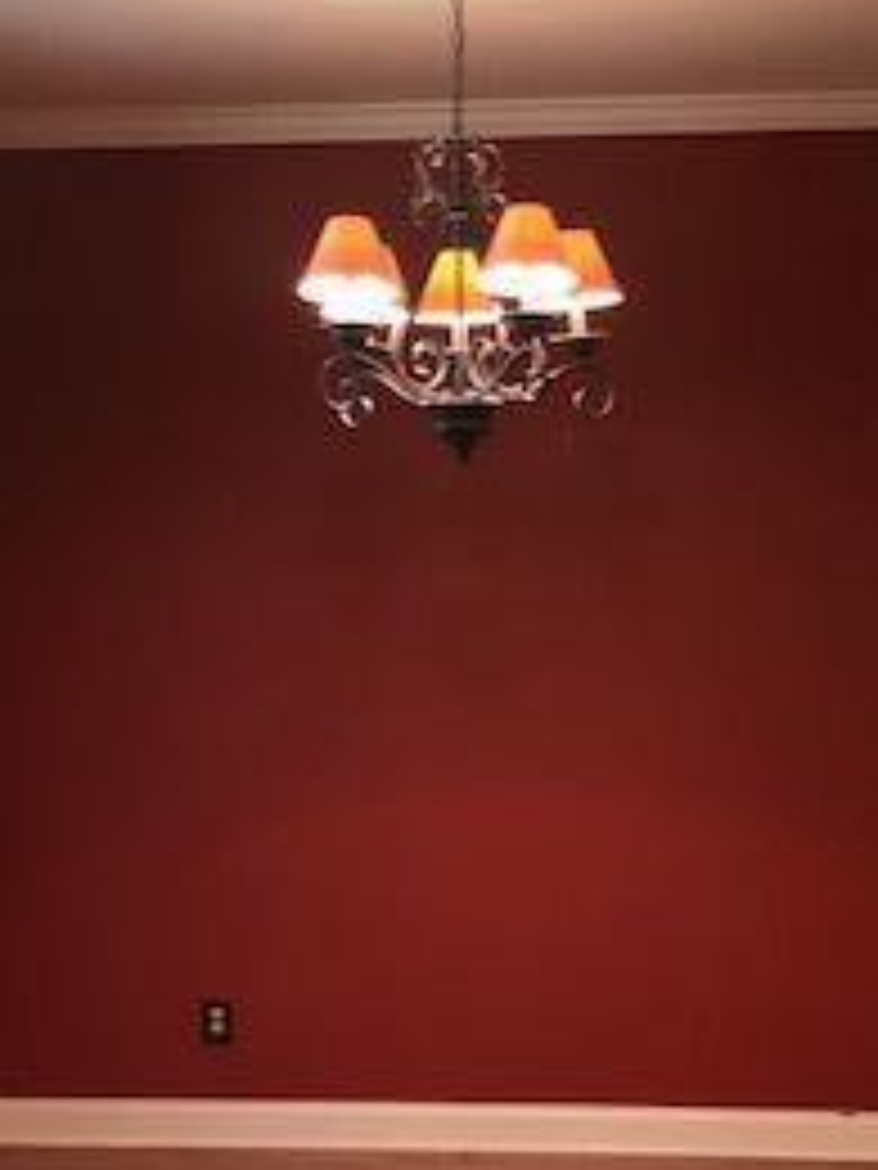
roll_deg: +0.0
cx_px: 468
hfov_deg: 21.3
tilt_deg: -7.9
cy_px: 850
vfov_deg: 27.8
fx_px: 2333
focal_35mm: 69
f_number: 1.8
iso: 80
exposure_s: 1/15
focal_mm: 3.99
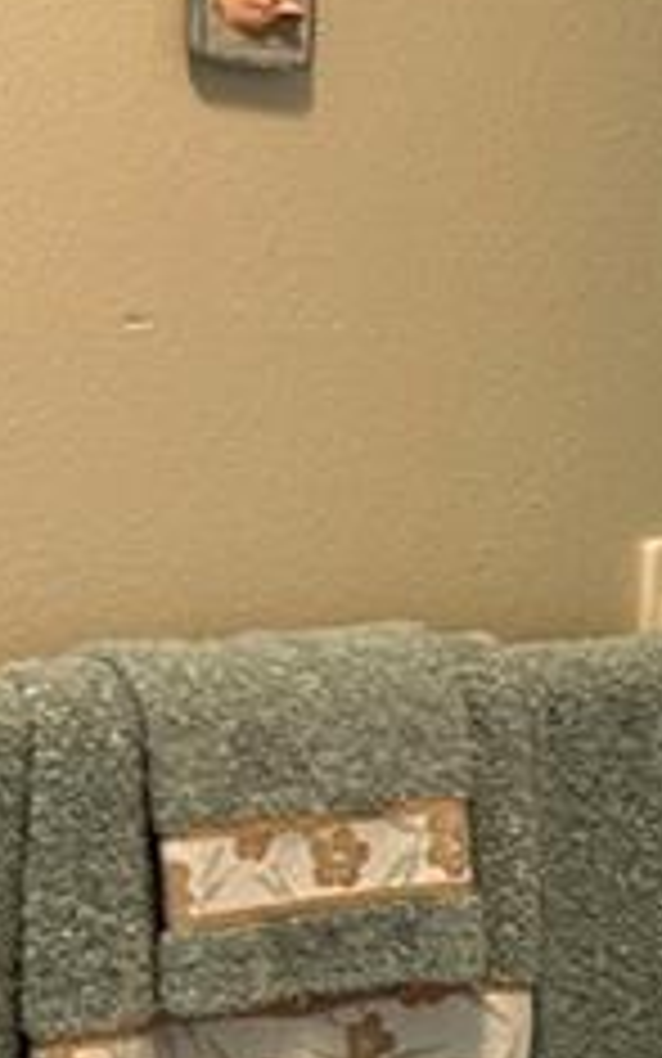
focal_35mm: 141
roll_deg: -6.2
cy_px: 1049
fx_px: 4068
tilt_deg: -11.0
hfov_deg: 8.4
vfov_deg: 14.6
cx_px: 1639
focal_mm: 5.7
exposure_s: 1/120
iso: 125
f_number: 1.5
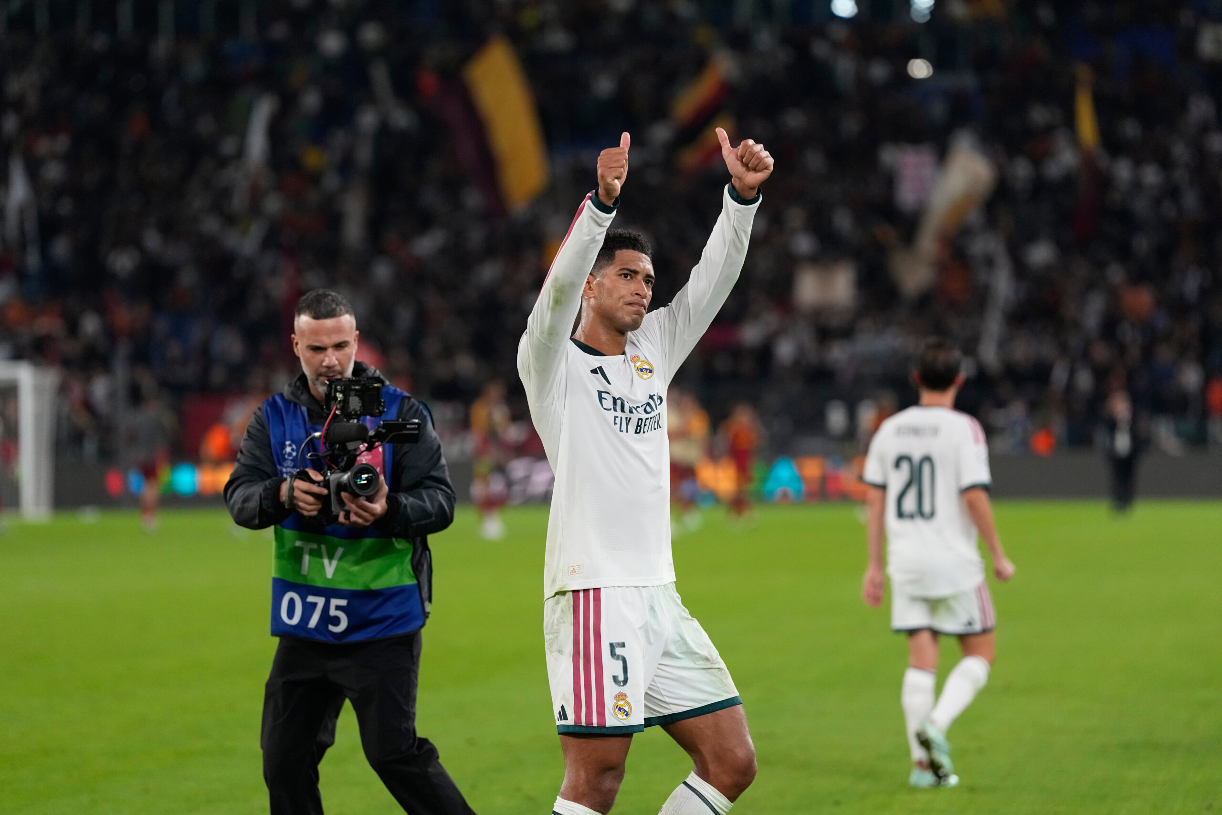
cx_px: 611
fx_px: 6789
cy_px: 408
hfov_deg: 10.3
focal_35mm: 200
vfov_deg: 6.9
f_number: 3.5
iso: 4000
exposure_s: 1/2000
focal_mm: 200
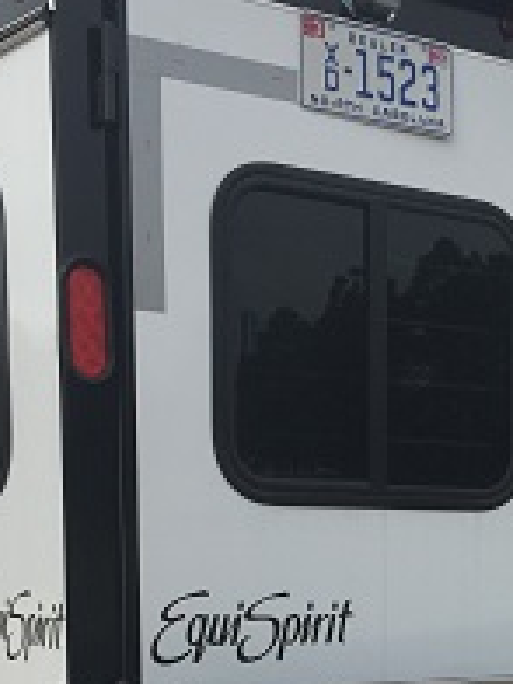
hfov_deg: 17.5
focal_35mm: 82
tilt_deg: -4.9
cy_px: 717
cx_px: 543
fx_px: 1620
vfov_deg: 22.7
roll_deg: +1.1
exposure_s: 1/1883
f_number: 2.2
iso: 32
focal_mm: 4.15
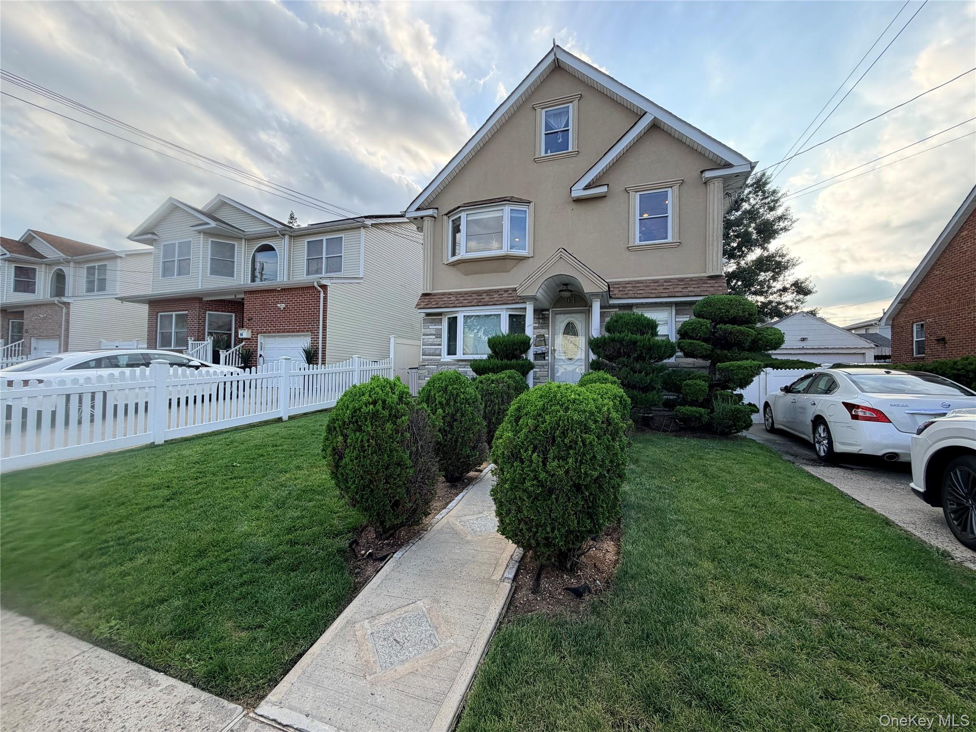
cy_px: 366
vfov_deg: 85.7
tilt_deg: +1.4
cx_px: 488
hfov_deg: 102.1
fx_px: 395
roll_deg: -0.8
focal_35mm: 14
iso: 50
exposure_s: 1/502
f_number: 2.2
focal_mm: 2.22
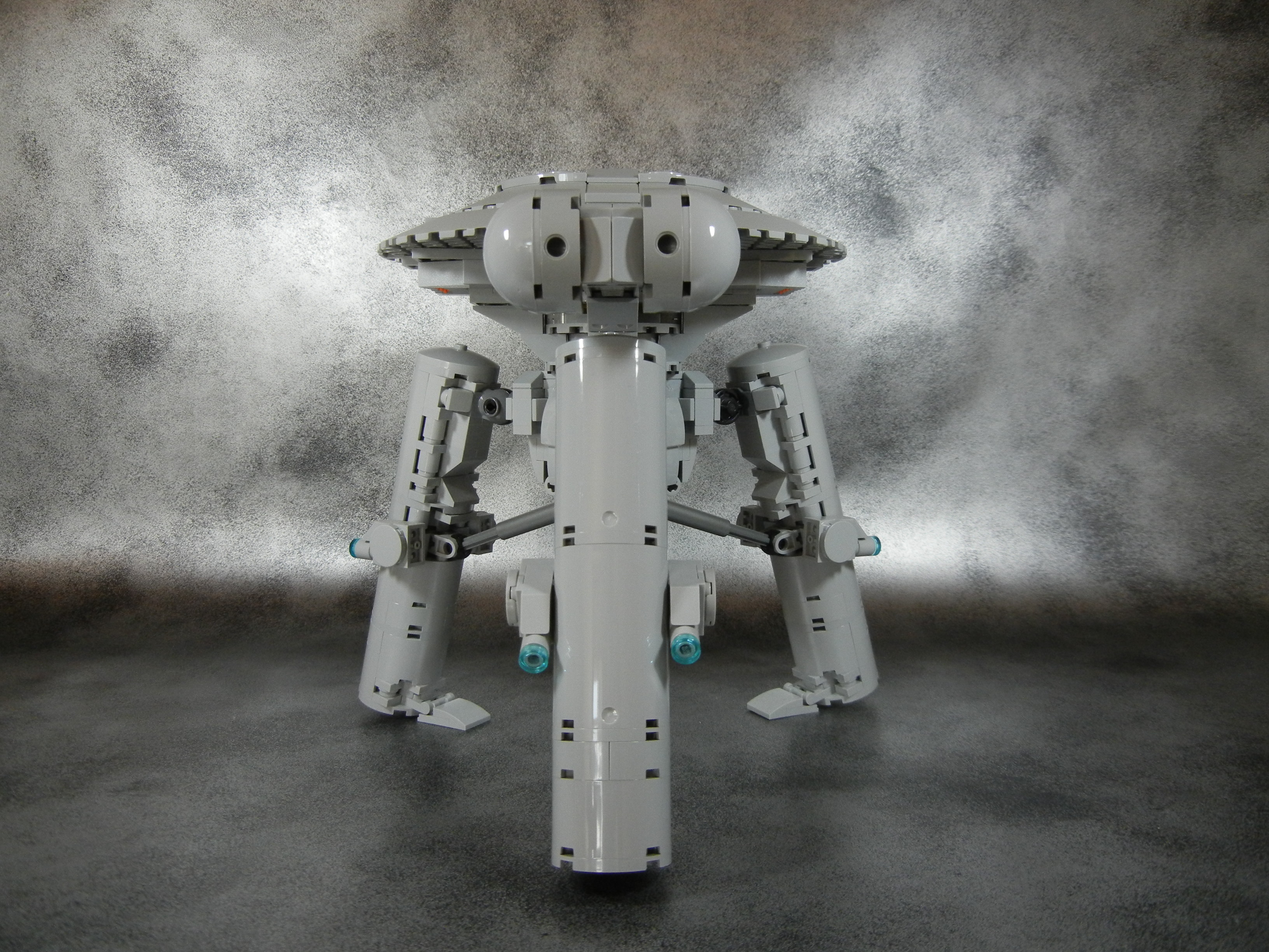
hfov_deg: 60.0
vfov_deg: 46.8
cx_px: 634
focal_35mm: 30
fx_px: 1100
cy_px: 476
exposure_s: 1/110
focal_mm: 5.4
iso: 400
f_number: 3.5
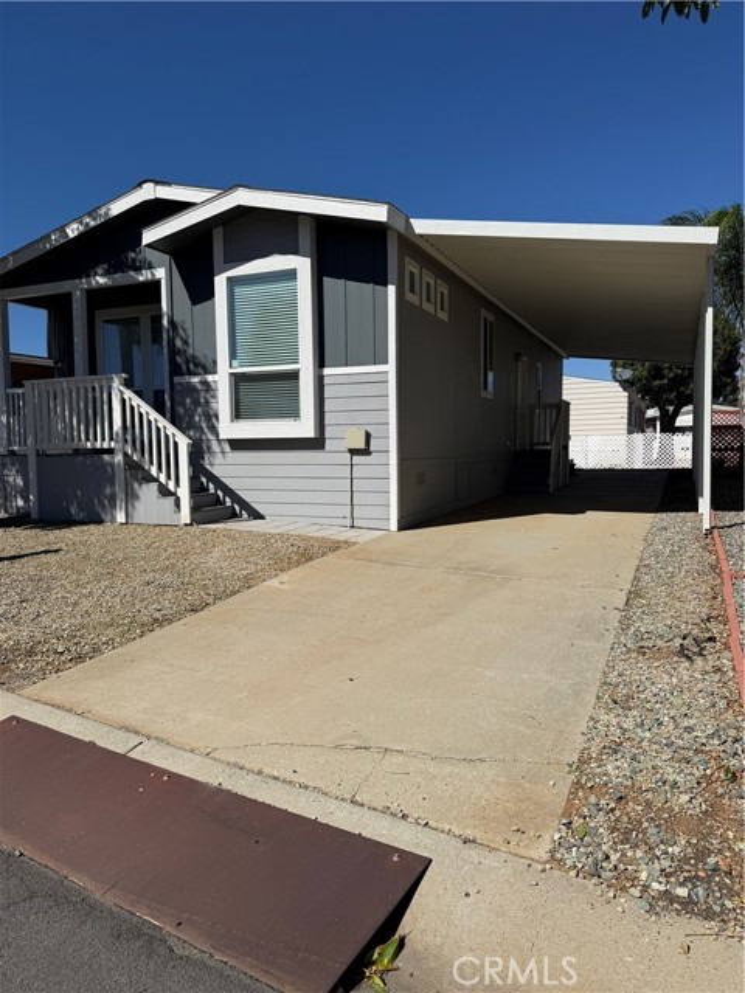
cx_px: 372
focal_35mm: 24
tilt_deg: -3.1
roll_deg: +0.4
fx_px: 689
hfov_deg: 56.8
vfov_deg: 71.6
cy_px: 496
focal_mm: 6.76
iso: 80
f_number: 1.78
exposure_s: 1/9091
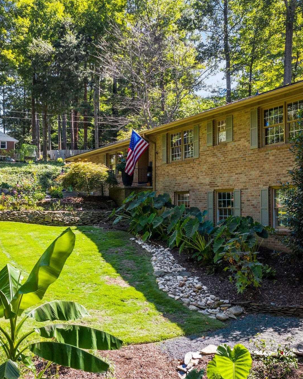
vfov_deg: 45.8
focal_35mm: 40
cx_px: 102
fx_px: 448
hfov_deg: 37.0
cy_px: 189
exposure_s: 1/200
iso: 100
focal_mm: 10.26
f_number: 5
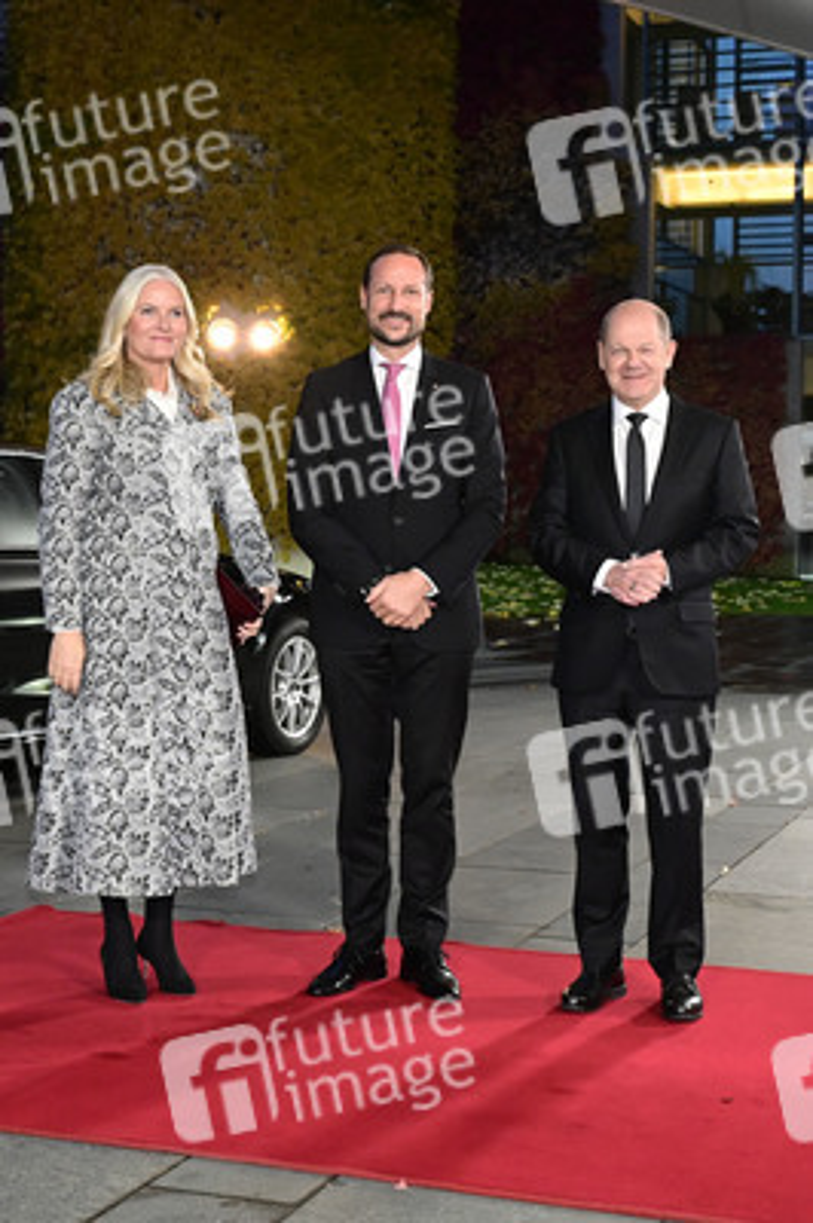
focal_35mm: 37
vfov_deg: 51.9
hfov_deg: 35.9
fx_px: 1255
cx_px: 406
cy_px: 612
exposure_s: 1/160
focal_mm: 37
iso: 5000
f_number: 5
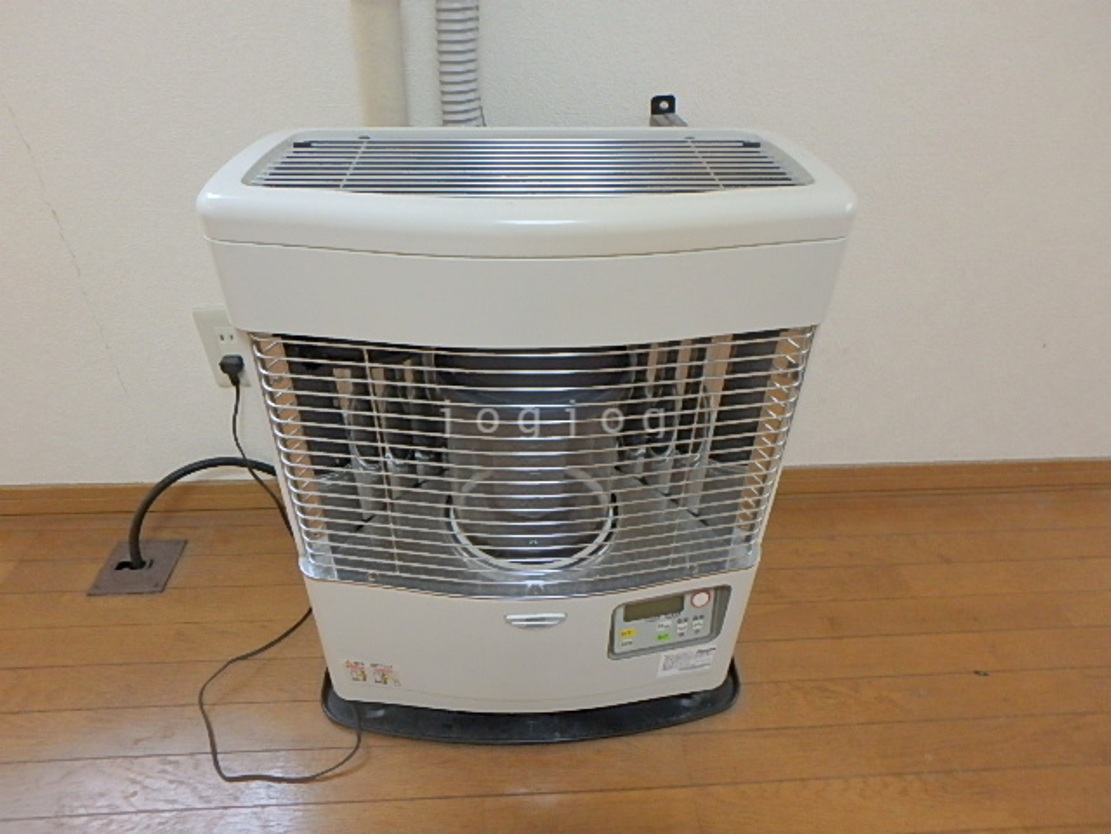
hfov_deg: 79.0
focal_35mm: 21
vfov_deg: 63.4
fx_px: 674
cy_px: 417
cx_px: 556
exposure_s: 1/30
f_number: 3.5
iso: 320
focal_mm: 3.7
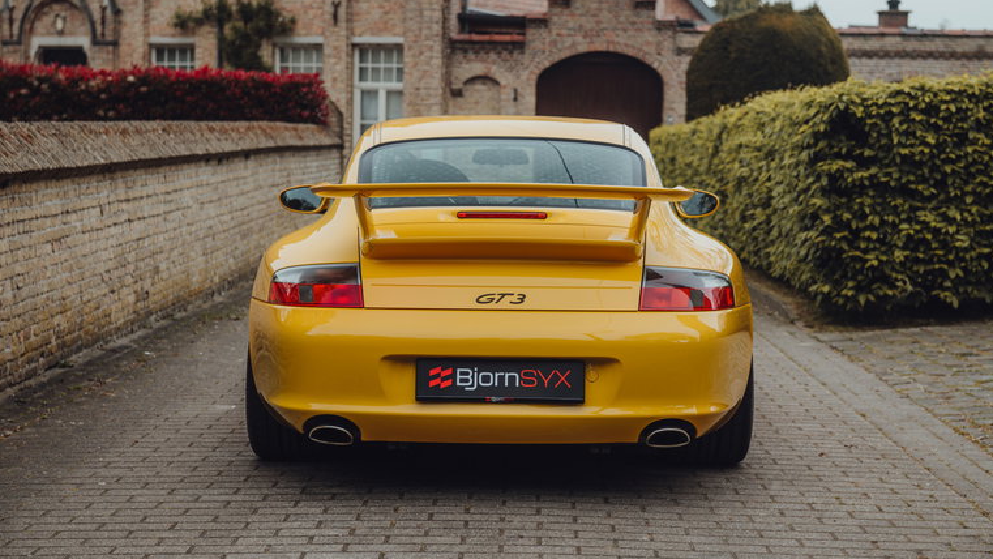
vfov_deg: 16.3
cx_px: 500
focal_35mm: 74
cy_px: 248
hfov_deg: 28.6
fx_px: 1948
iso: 200
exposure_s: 1/250
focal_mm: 70
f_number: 4.5
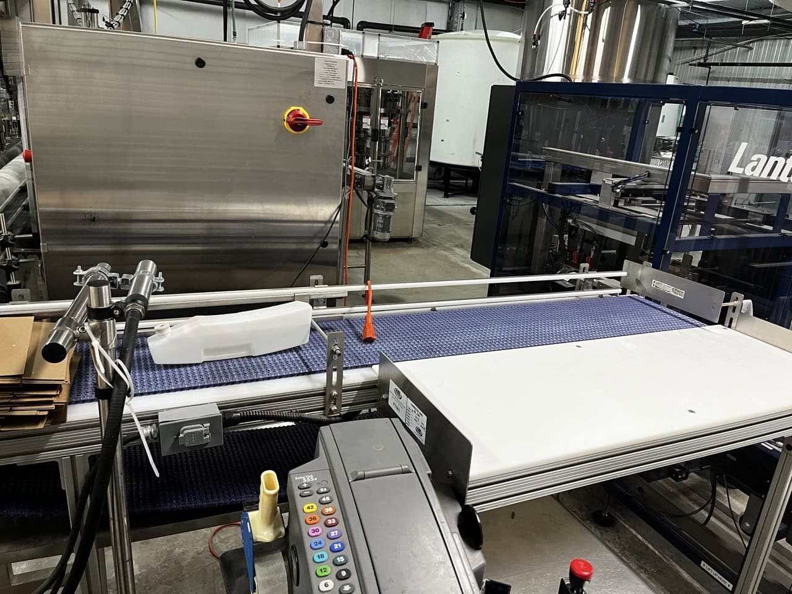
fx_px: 595
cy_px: 297
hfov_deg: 67.3
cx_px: 396
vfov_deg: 53.1
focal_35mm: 26
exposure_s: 1/60
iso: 320
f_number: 1.6
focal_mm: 5.1
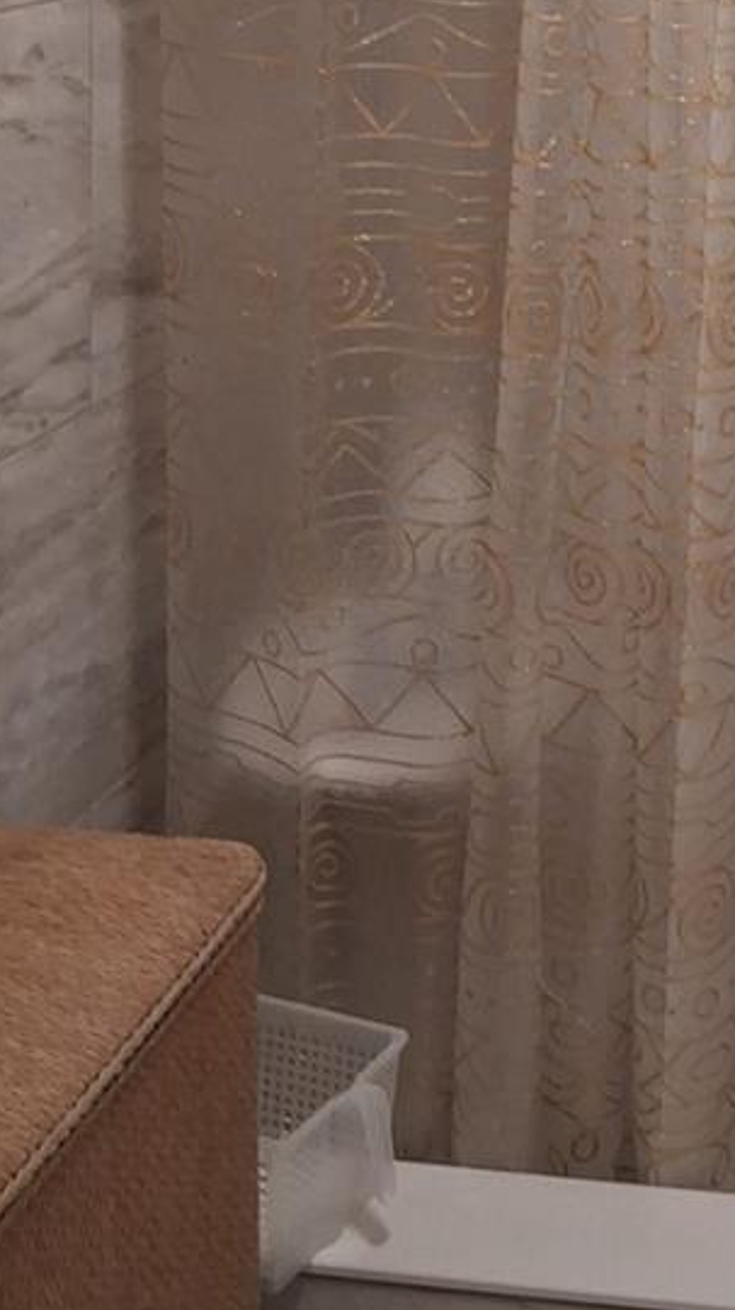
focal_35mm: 63
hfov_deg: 17.3
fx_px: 2187
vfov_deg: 31.2
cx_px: 1077
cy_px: 44
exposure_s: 1/60
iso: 400
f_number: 1.8
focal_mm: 3.98
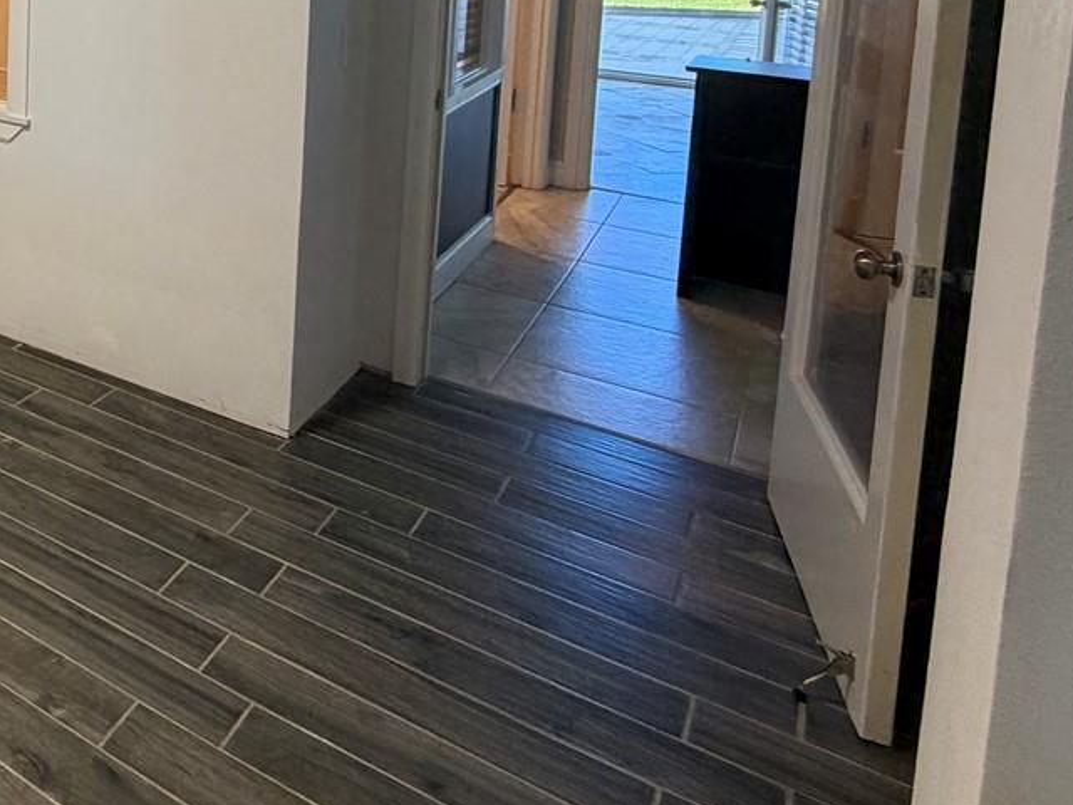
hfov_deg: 41.0
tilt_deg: -5.3
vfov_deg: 36.0
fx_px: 1085
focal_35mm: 35
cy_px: -32
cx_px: -136
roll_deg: +0.3
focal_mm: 2.22
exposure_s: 1/60
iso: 200
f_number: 2.2
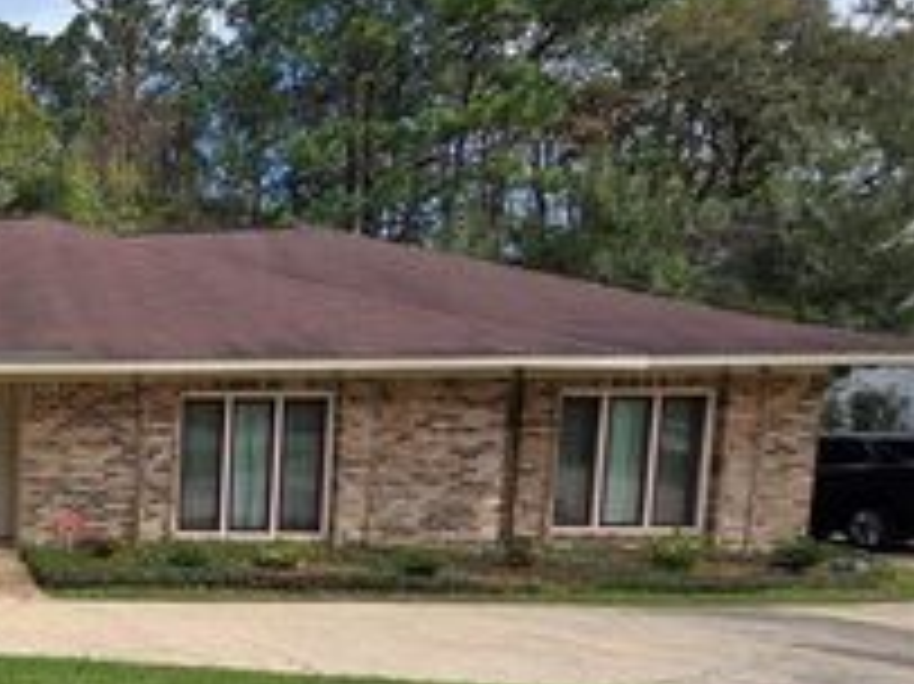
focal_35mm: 32
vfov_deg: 42.9
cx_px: -207
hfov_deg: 39.2
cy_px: 506
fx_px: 844
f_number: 2.2
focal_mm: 2.2
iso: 50
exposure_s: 1/1376
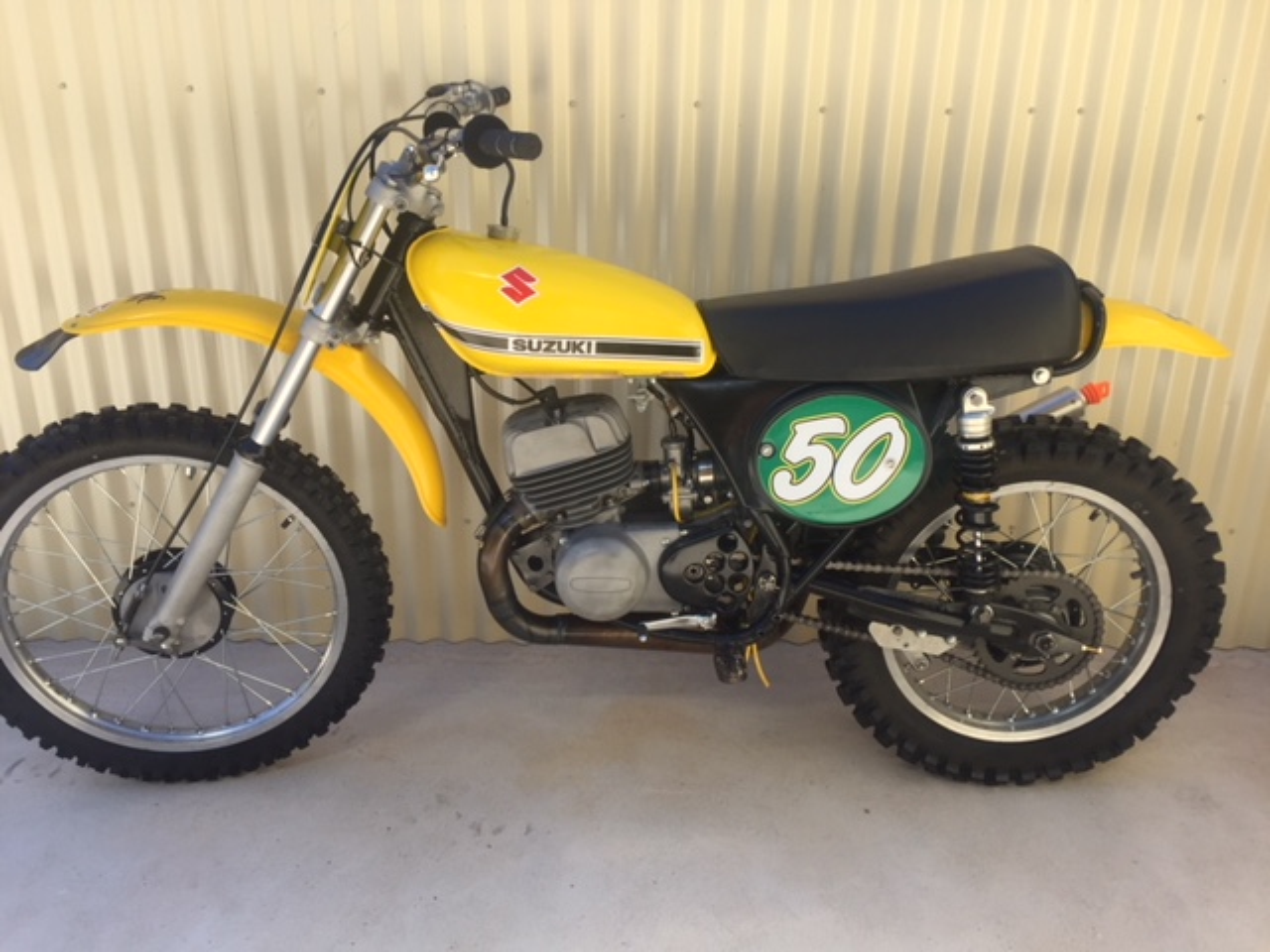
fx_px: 1064
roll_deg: -2.0
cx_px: 635
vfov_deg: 48.2
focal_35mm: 29
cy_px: 476
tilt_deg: -21.6
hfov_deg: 61.7
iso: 32
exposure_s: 1/488
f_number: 2.2
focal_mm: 4.15
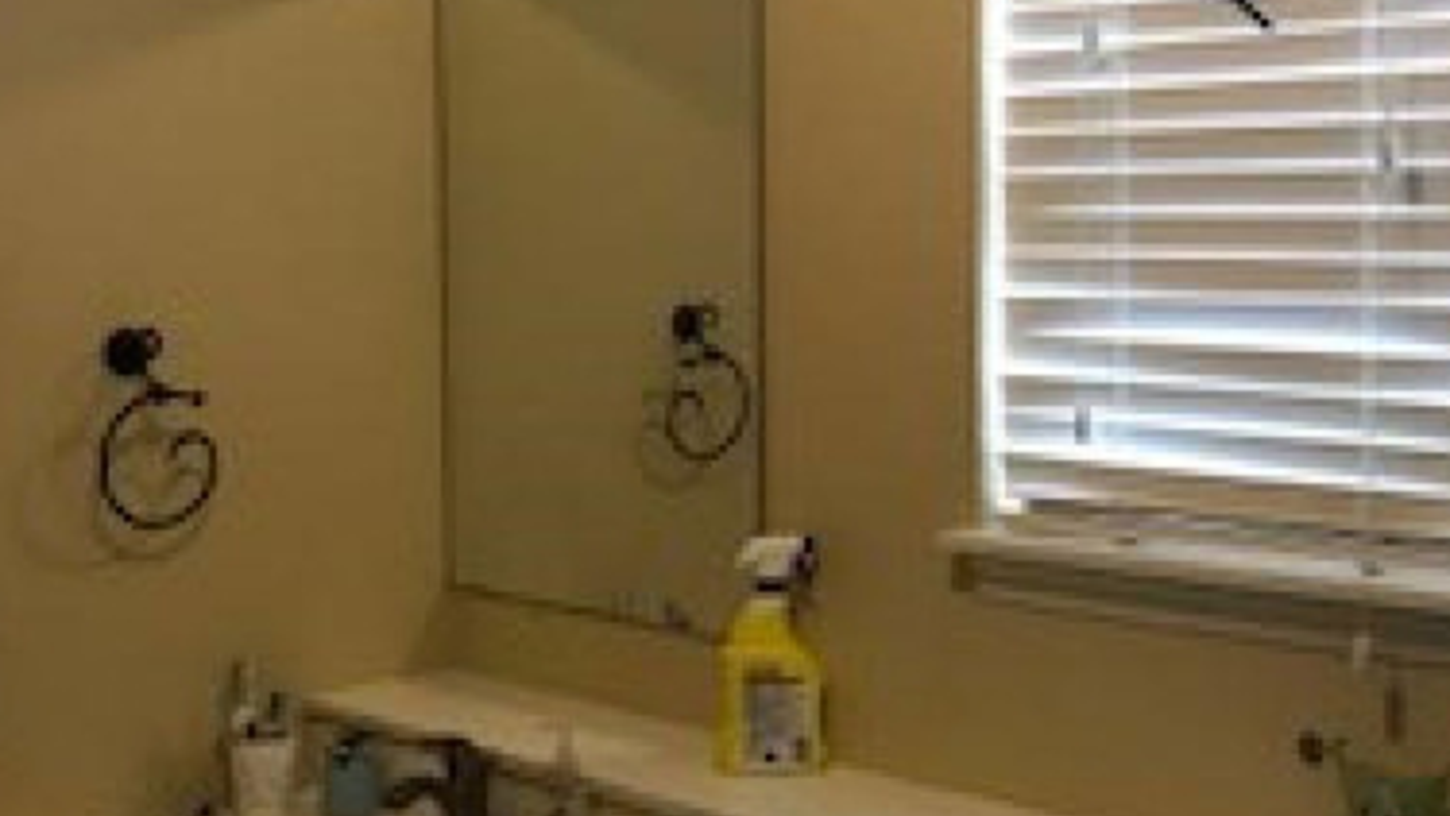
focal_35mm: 52
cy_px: 344
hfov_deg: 39.8
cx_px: 642
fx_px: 1999
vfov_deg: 23.0
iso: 64
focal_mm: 3.99
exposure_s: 1/15
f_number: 1.8
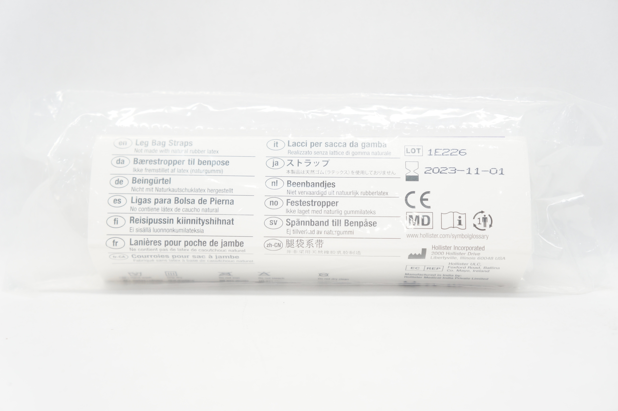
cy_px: 206
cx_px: 309
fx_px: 849
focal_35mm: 50
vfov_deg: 27.2
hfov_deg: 40.0
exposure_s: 1/60
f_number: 4.5
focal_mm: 33
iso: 400
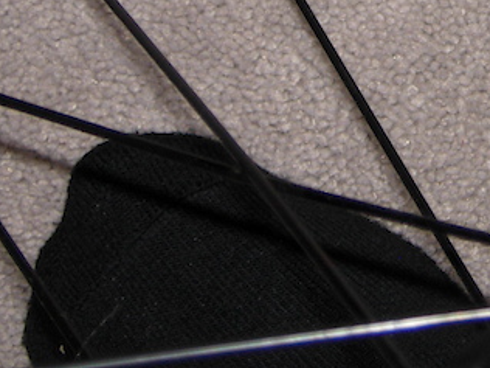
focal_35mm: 201
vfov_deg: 7.3
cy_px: -113
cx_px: 519
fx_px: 2845
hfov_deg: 9.8
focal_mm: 12.9
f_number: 3.5
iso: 50
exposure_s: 1/45.2
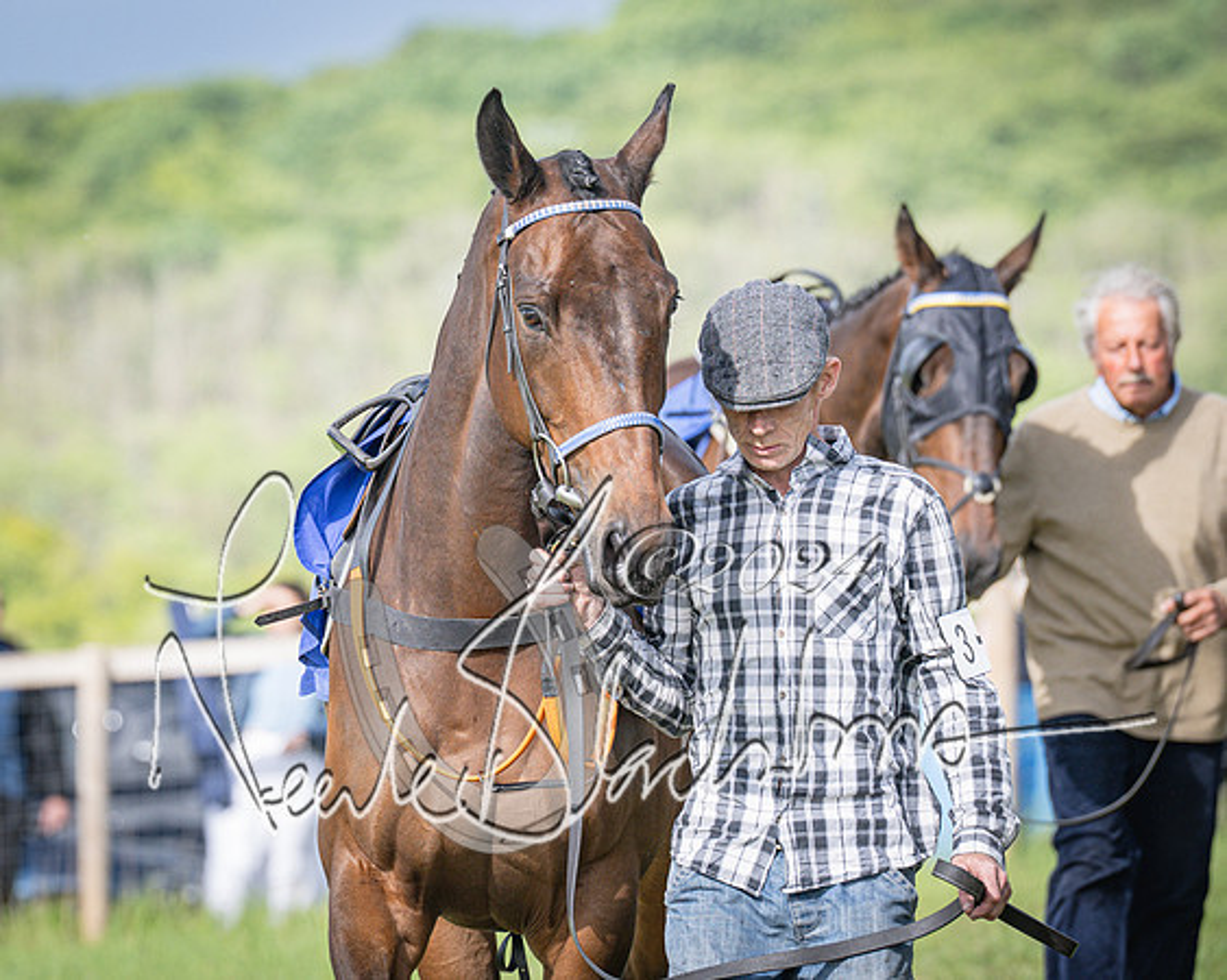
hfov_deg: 5.2
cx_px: 415
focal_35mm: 373
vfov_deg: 4.2
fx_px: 13529
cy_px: 440
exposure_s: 1/1000
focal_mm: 200
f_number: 4.5
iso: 200
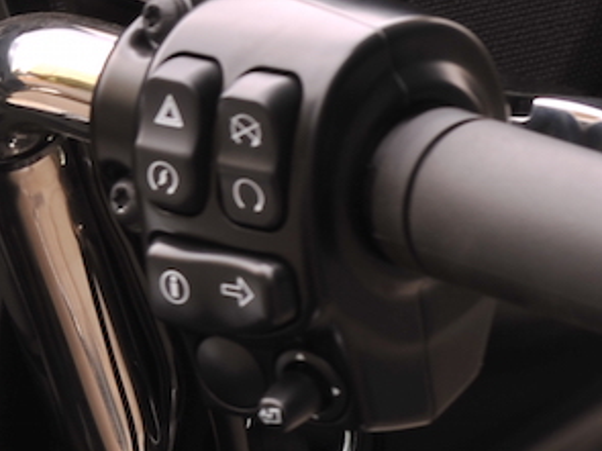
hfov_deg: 3.2
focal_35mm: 616
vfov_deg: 2.4
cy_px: 231
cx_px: -612
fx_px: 10708
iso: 100
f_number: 10
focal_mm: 135
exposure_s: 1/20
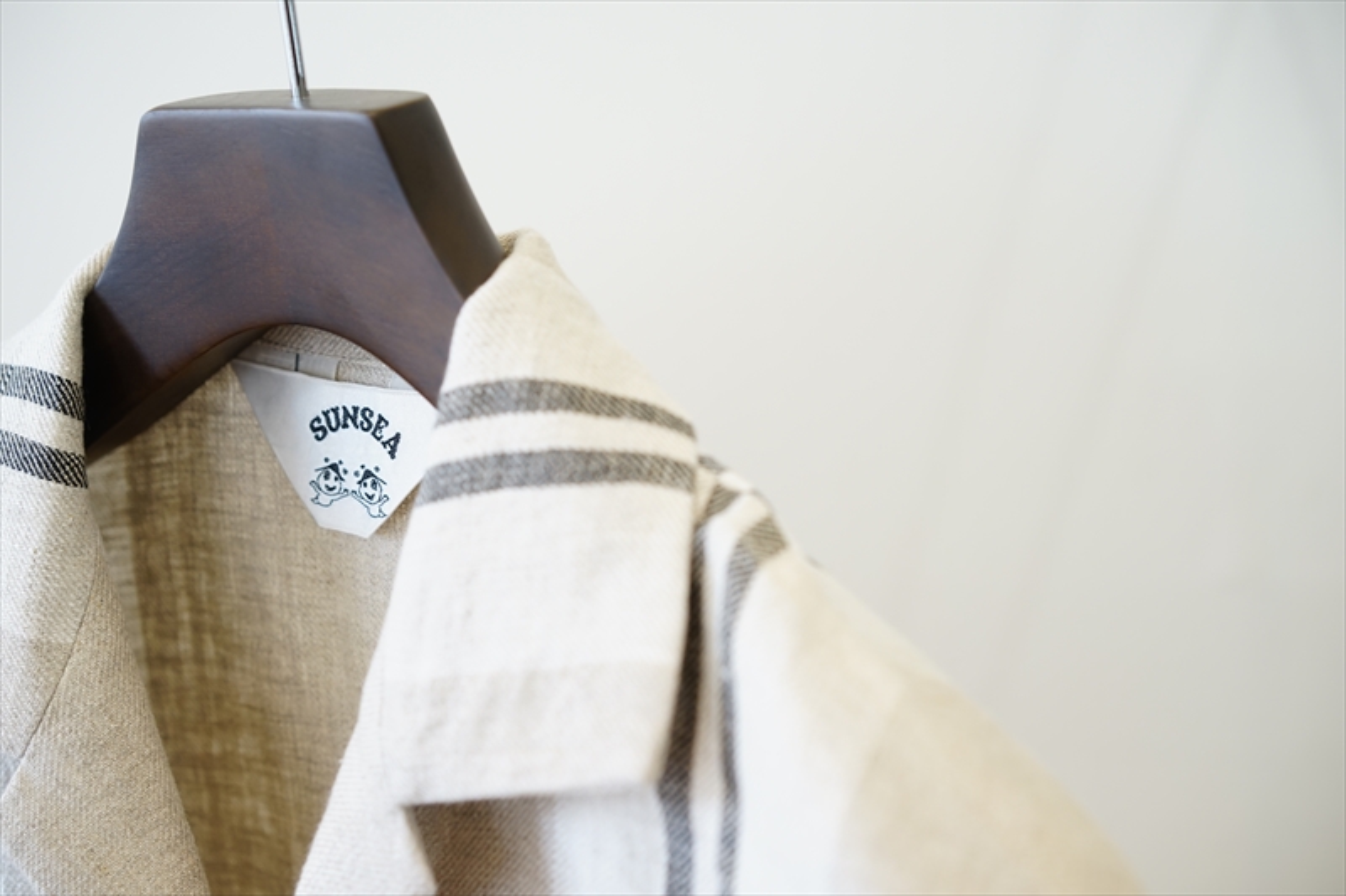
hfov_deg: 36.3
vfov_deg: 24.6
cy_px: 448
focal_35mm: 55
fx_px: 2056
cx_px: 673
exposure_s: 1/60
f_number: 4
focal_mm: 55
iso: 400
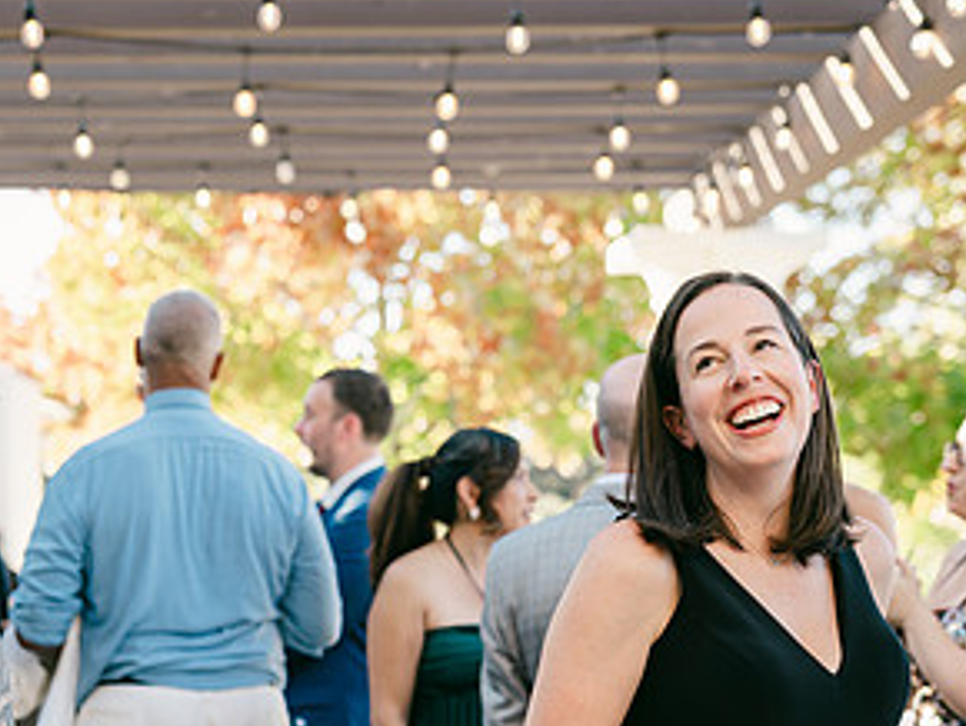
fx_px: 1927
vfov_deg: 21.0
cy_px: 628
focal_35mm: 69
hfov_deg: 28.0
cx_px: 350
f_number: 2
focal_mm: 35
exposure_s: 1/250
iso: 64
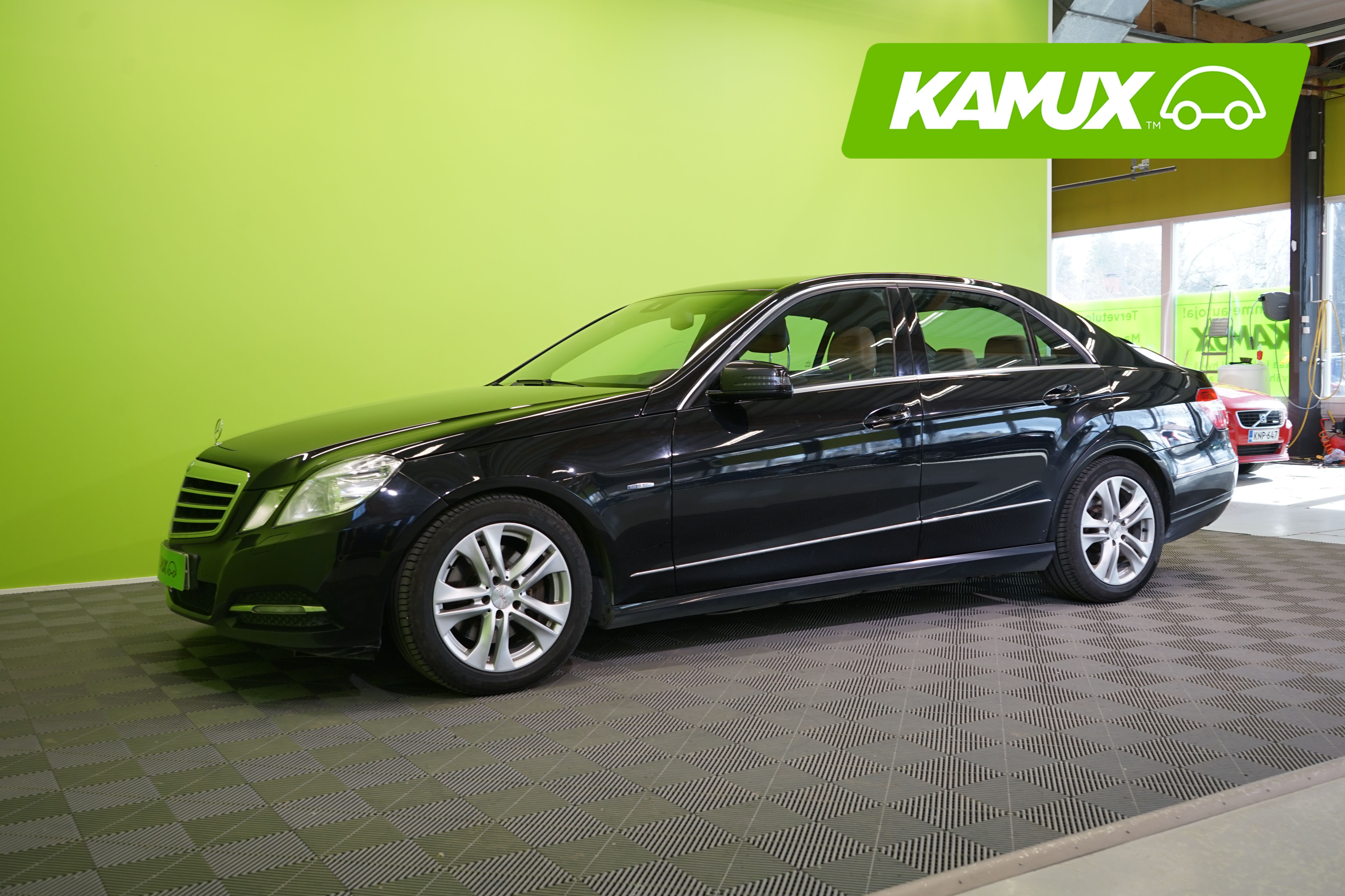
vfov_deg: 40.0
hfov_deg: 57.2
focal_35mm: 33
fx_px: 1233
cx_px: 672
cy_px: 448
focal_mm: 33
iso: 400
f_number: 5.6
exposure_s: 1/30
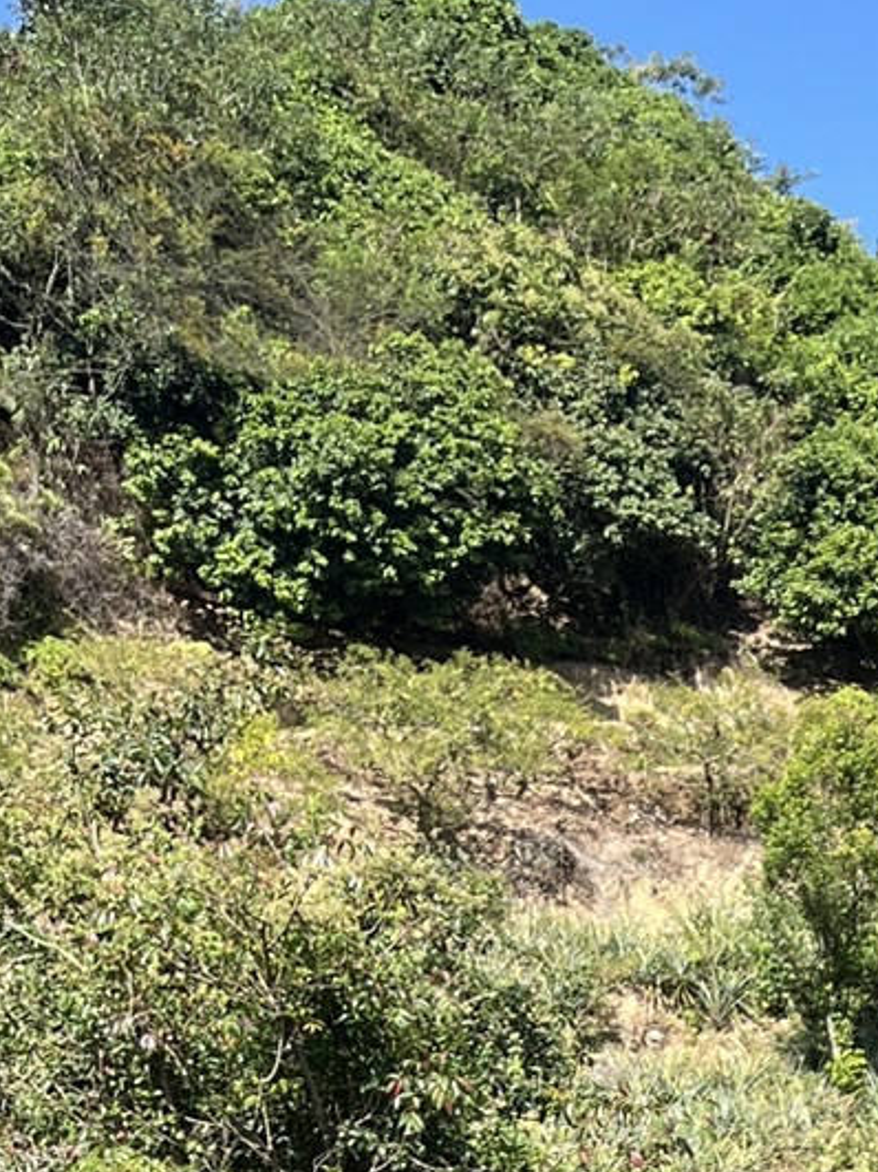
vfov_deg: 17.3
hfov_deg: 13.9
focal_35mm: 98
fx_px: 3316
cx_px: 1436
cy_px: 1940
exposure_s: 1/967
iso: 50
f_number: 1.6
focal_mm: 5.1
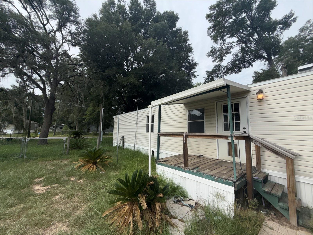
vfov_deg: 85.7
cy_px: 118
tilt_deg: +7.0
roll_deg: -1.1
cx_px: 156
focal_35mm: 14
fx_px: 127
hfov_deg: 102.1
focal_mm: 2.22
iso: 16
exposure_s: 1/779
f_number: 2.2
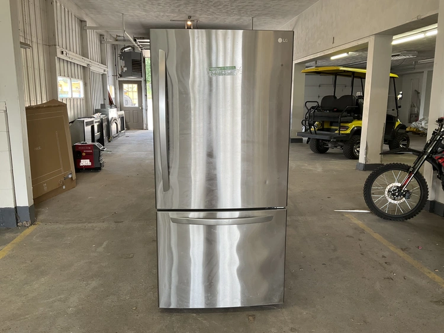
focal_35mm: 29
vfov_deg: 48.3
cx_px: 222
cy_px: 166
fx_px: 372
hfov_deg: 61.6
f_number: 1.8
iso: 40
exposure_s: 1/60
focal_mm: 3
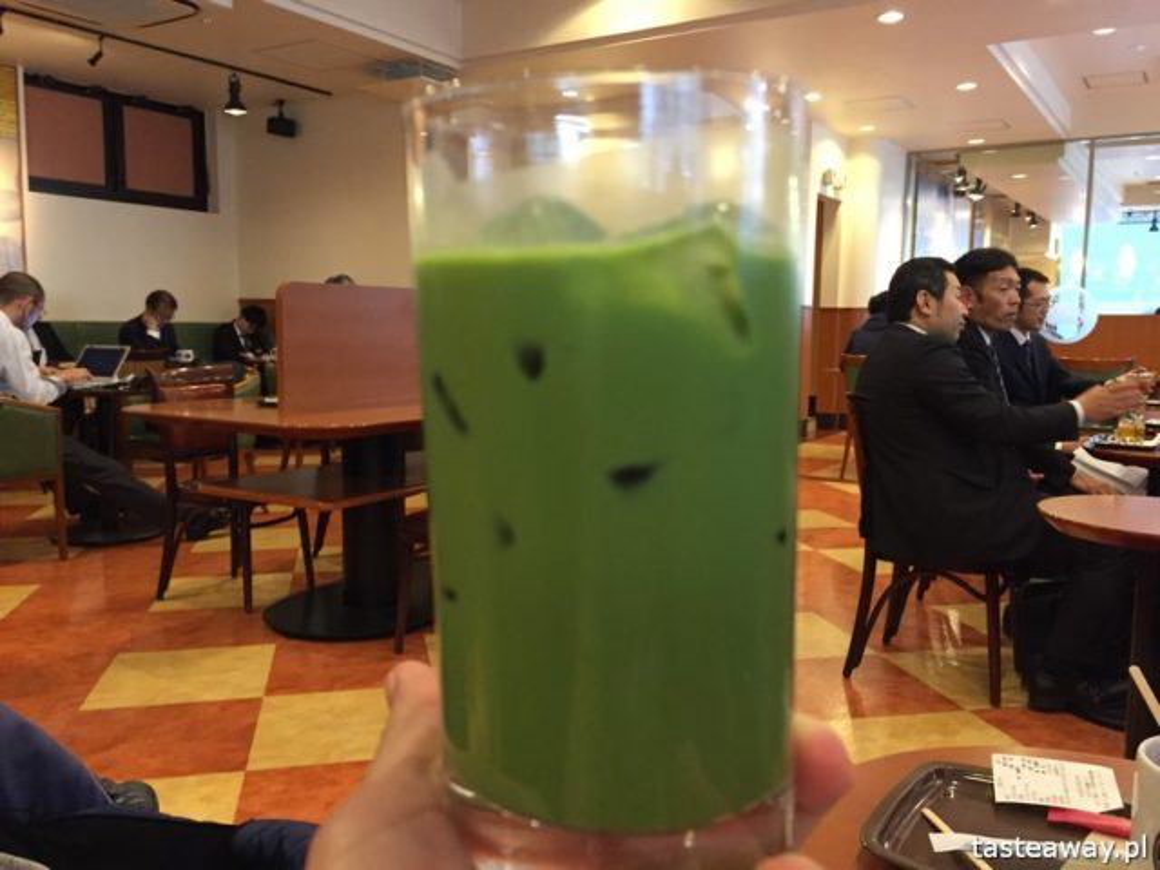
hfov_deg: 61.7
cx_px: 580
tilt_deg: -5.6
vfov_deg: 48.2
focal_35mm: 29
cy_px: 435
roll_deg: -1.6
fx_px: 972
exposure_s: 1/30
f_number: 2.2
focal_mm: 4.15
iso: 200
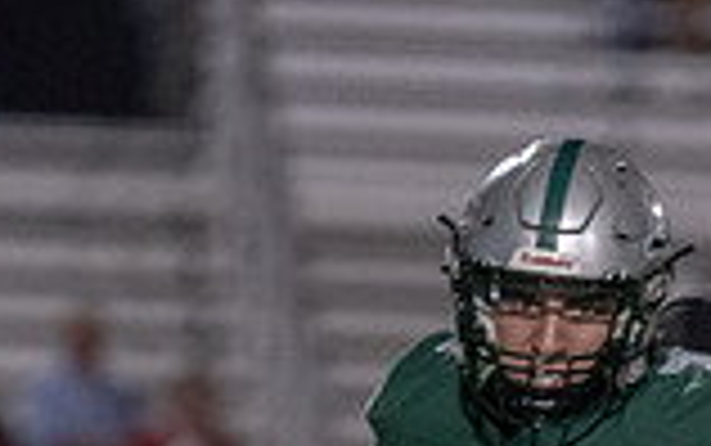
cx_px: 660
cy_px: 828
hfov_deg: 2.1
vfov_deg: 1.3
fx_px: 19100
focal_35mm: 985
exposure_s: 1/1250
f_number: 2.8
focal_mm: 200
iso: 5000
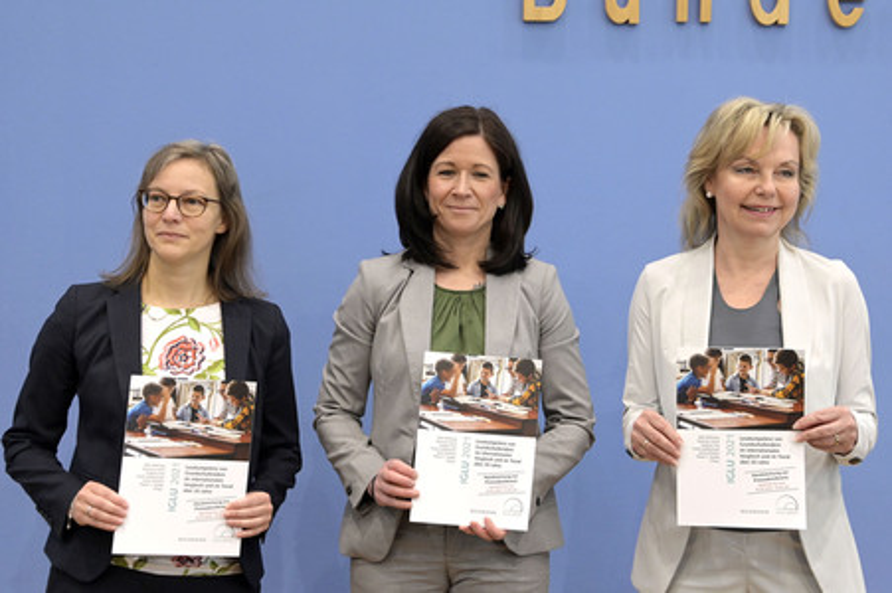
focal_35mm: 56
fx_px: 1387
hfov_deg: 35.7
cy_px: 296
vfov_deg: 24.2
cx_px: 446
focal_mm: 56
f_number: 5.6
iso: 4000
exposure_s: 1/400
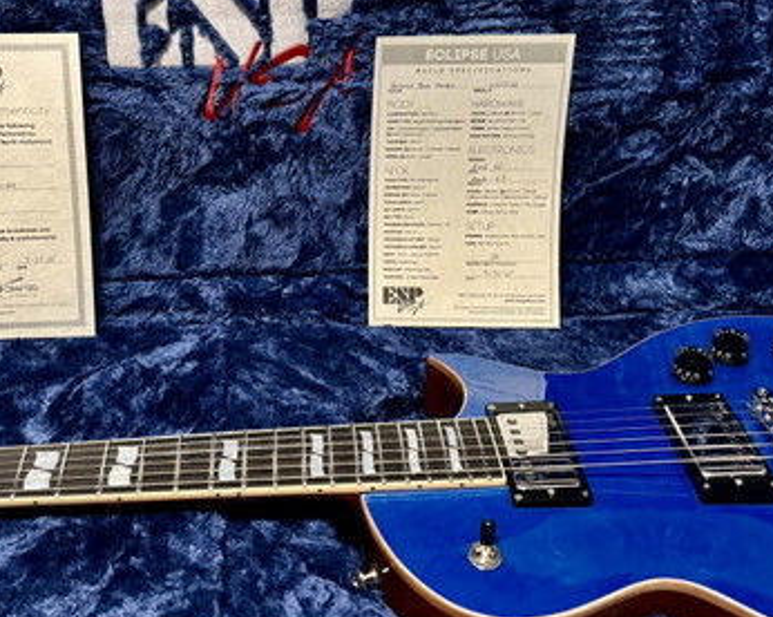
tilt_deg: -28.4
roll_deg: +0.3
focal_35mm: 47
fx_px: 1074
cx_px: 302
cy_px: 179
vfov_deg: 31.6
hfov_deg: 39.4
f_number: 1.6
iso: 640
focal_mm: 5.96
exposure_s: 1/36
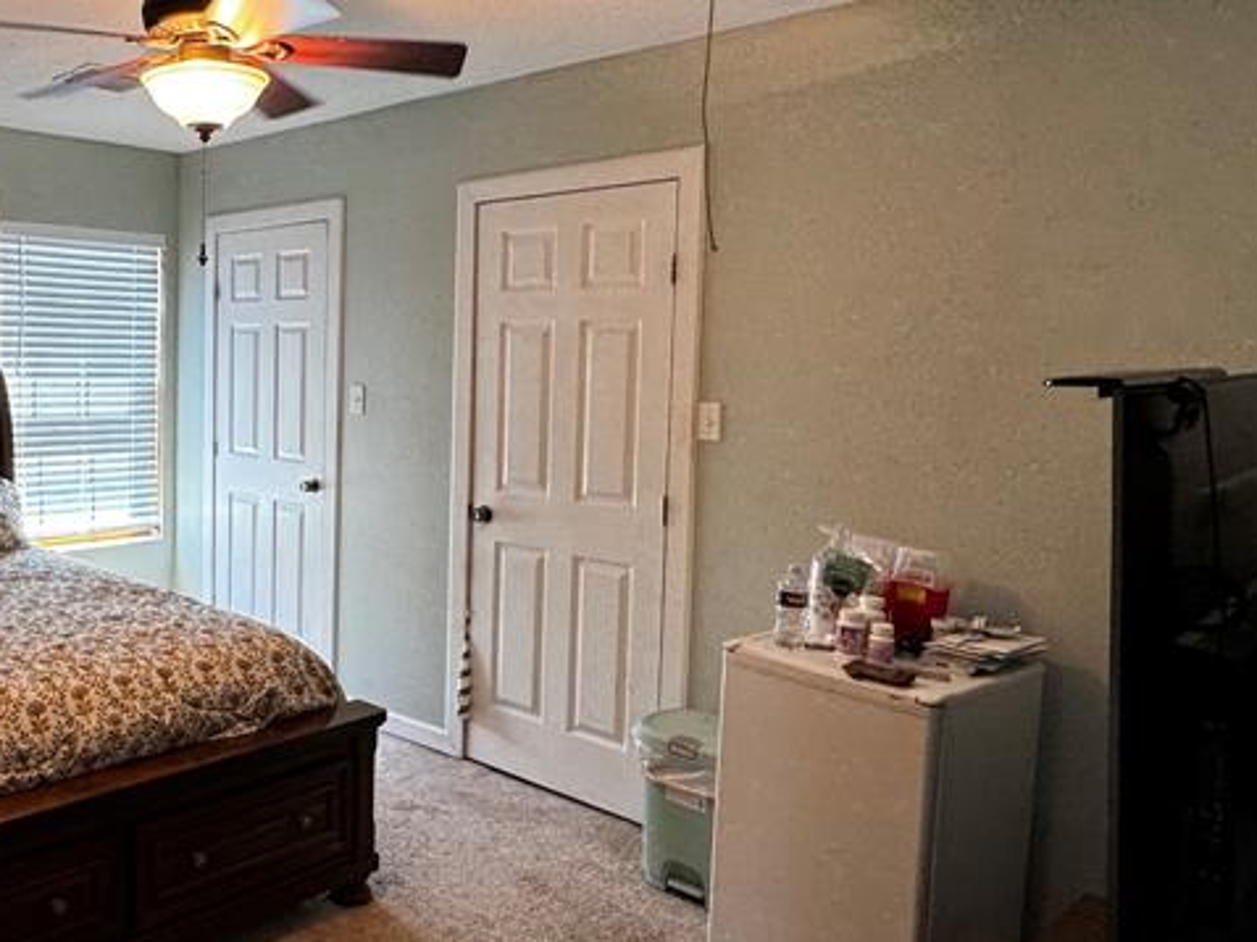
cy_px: 421
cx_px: 221
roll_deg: -1.2
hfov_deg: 55.0
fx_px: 1089
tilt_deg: -5.3
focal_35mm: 30
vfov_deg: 46.7
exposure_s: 1/60
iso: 160
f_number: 2.2
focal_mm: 2.22
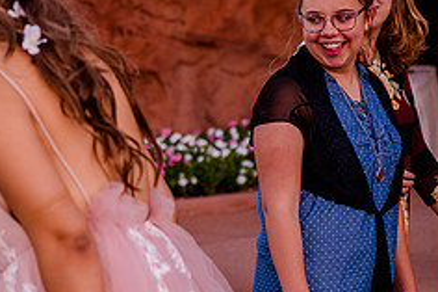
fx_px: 2091
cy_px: 87
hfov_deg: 11.9
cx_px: 87
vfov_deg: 8.0
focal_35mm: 172
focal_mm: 70
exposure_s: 1/320
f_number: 3.2
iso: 640
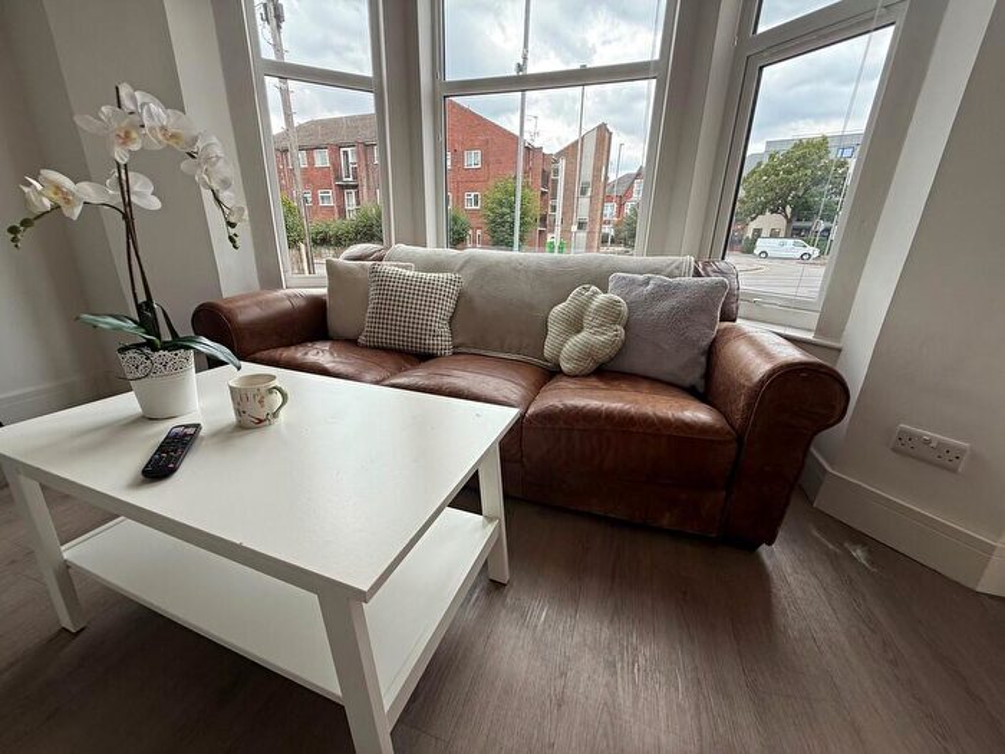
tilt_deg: -18.7
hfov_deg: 102.1
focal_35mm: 14
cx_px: 502
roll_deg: -1.1
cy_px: 377
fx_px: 406
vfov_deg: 85.7
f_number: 2.2
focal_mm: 2.22
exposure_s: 1/214
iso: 50
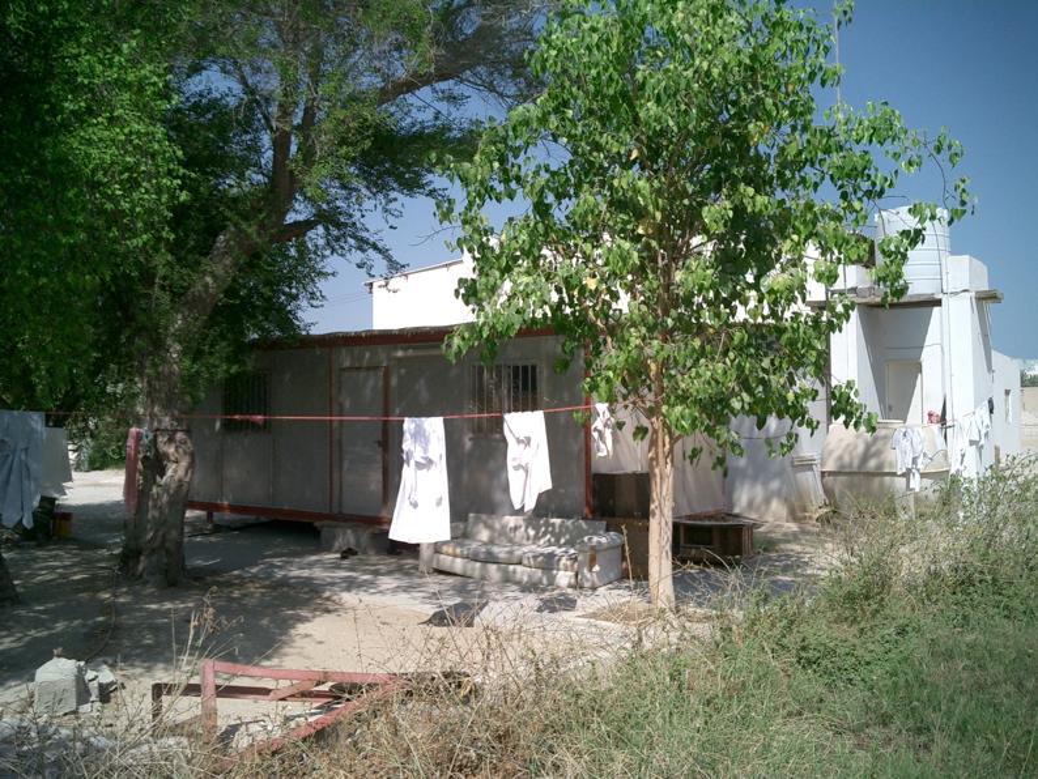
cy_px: 390
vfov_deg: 40.7
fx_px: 1050
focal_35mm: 35
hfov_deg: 52.6
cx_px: 519
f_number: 4.2
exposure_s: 1/1000
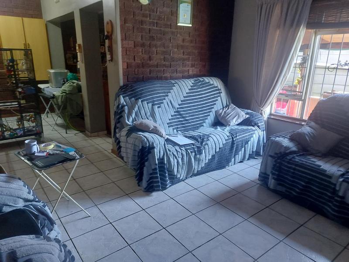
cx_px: 174
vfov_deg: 56.8
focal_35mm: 24
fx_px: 242
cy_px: 131
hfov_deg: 71.6
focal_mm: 5.23
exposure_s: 1/25
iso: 200
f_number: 1.8
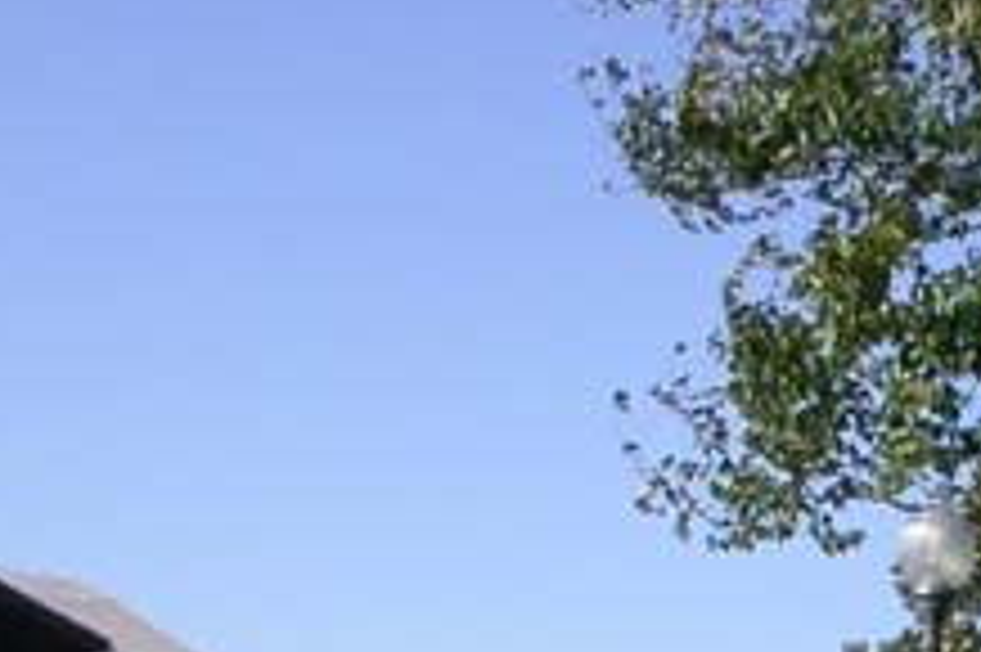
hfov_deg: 14.1
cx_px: 837
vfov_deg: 9.3
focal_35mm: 145
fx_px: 3948
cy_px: 899
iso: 100
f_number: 7.5
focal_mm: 7.85
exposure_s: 1/282
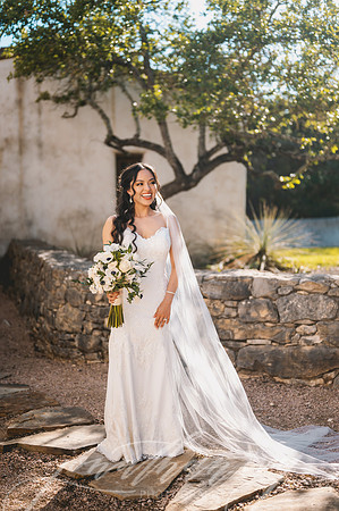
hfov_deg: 26.9
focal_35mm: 50
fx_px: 708
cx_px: 170
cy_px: 256
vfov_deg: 39.6
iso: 80
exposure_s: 1/2500
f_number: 1.8
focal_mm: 50
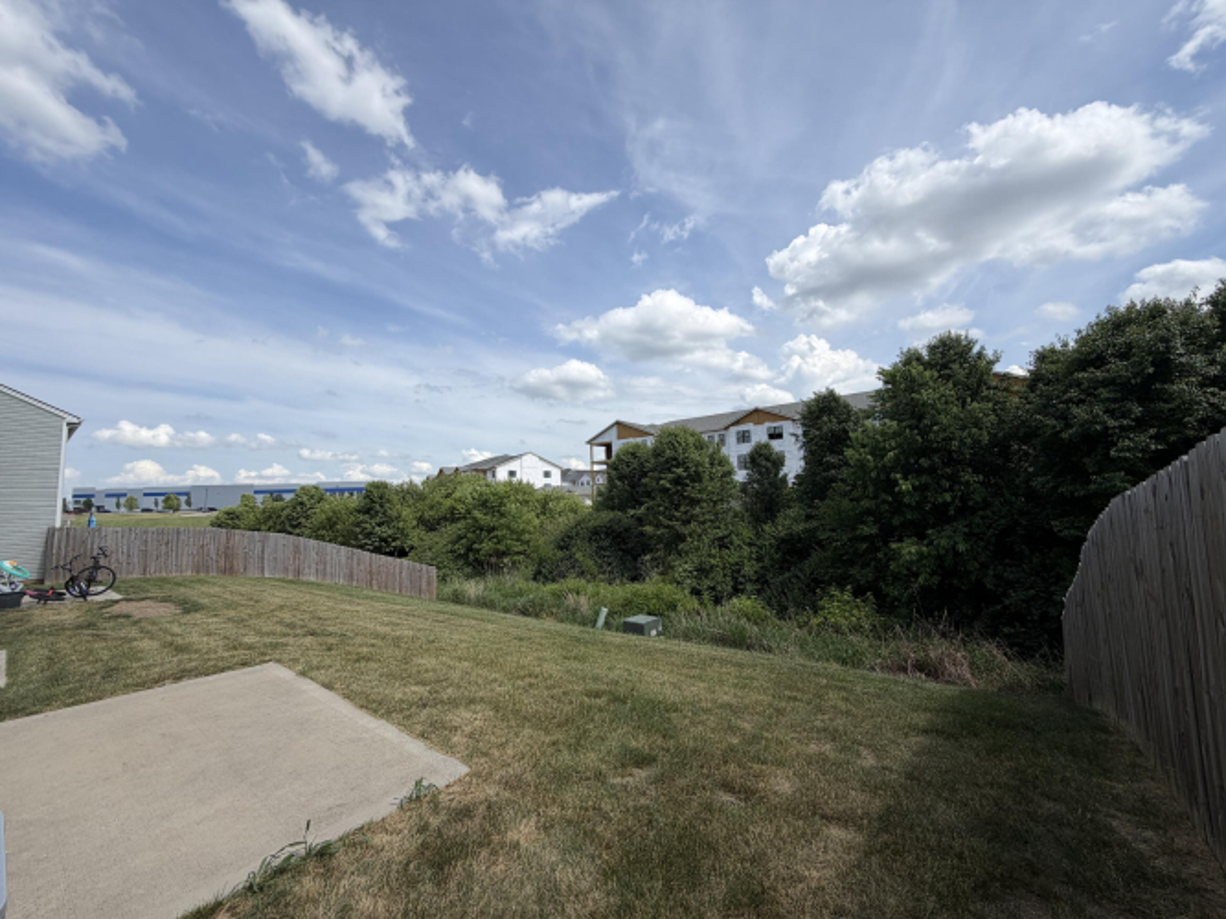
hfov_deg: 102.1
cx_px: 613
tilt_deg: +5.2
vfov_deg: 85.7
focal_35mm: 14
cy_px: 460
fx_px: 496
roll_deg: +1.3
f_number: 2.2
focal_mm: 2.22
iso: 20
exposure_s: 1/1105
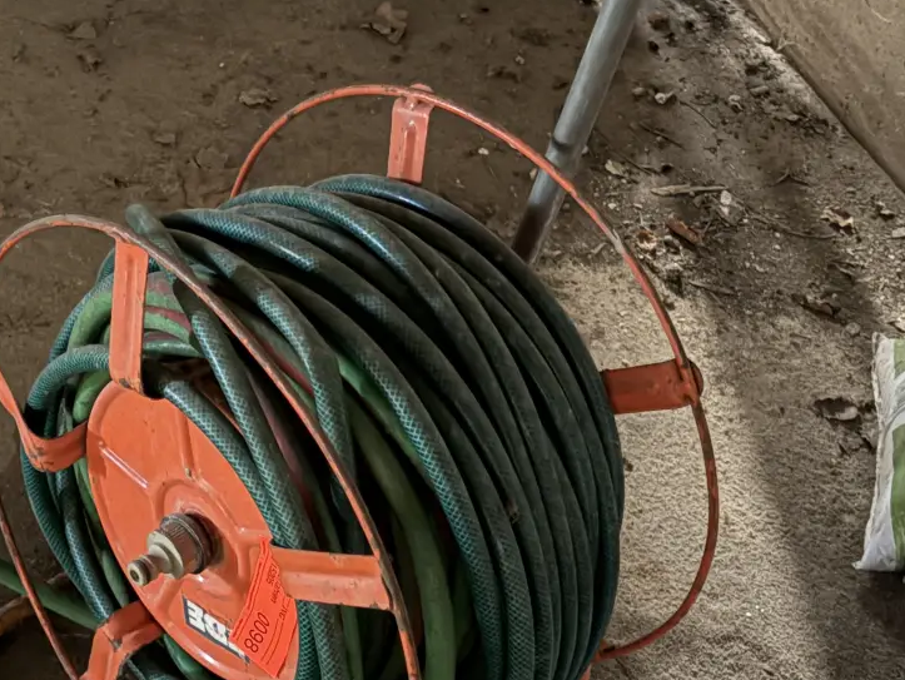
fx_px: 1805
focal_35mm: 69
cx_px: 239
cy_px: 348
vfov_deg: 21.3
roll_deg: -10.5
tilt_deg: -43.3
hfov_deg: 27.8
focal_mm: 5.96
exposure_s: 1/21
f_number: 1.6
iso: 1000
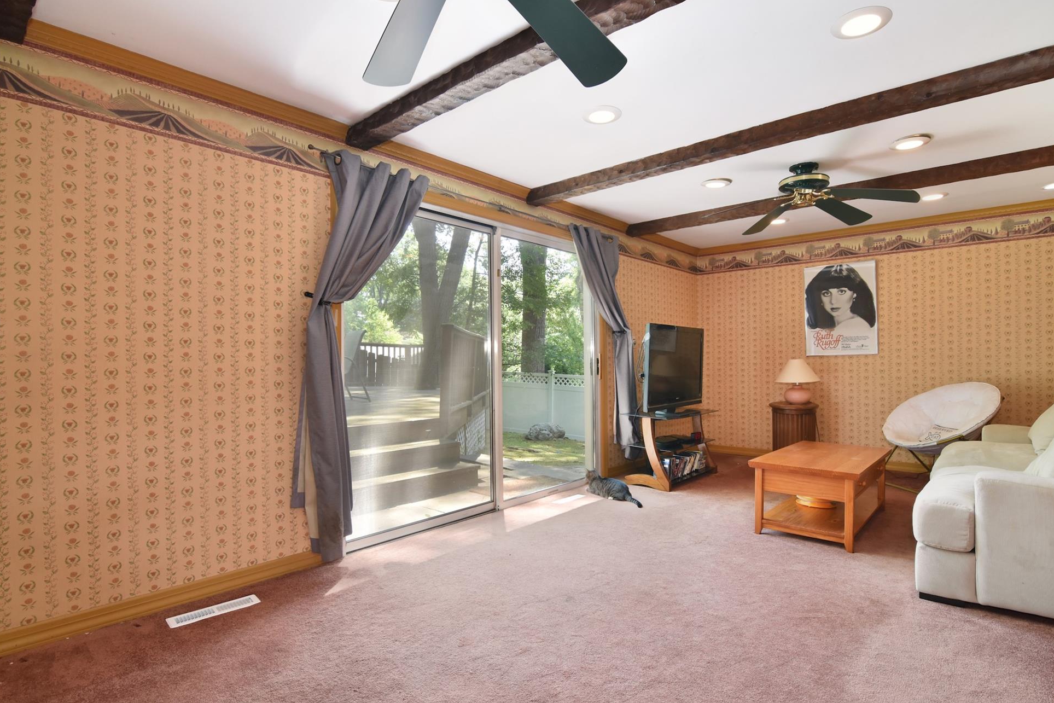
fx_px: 513
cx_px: 545
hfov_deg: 91.5
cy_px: 363
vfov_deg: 68.8
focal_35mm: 18
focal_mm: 11
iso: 640
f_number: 8
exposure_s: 1/60
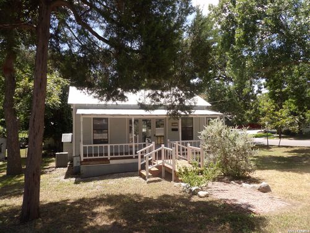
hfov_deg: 71.6
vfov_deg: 56.8
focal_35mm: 24
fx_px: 215
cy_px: 116
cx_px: 155
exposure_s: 1/582
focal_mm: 4.3
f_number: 3.2
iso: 100
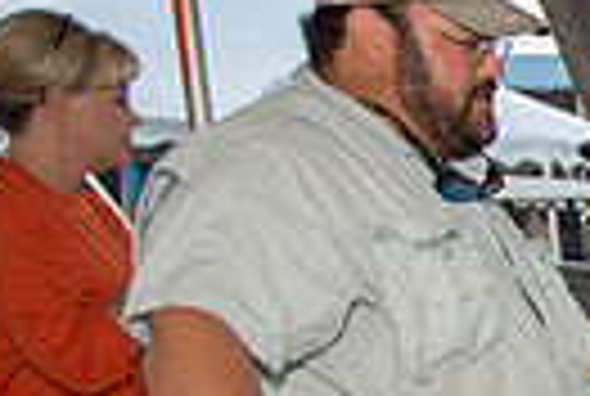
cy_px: 524
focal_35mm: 106
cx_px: 1171
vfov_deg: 12.6
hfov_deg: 15.5
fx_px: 1741
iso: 250
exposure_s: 1/250
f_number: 2.8
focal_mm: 24
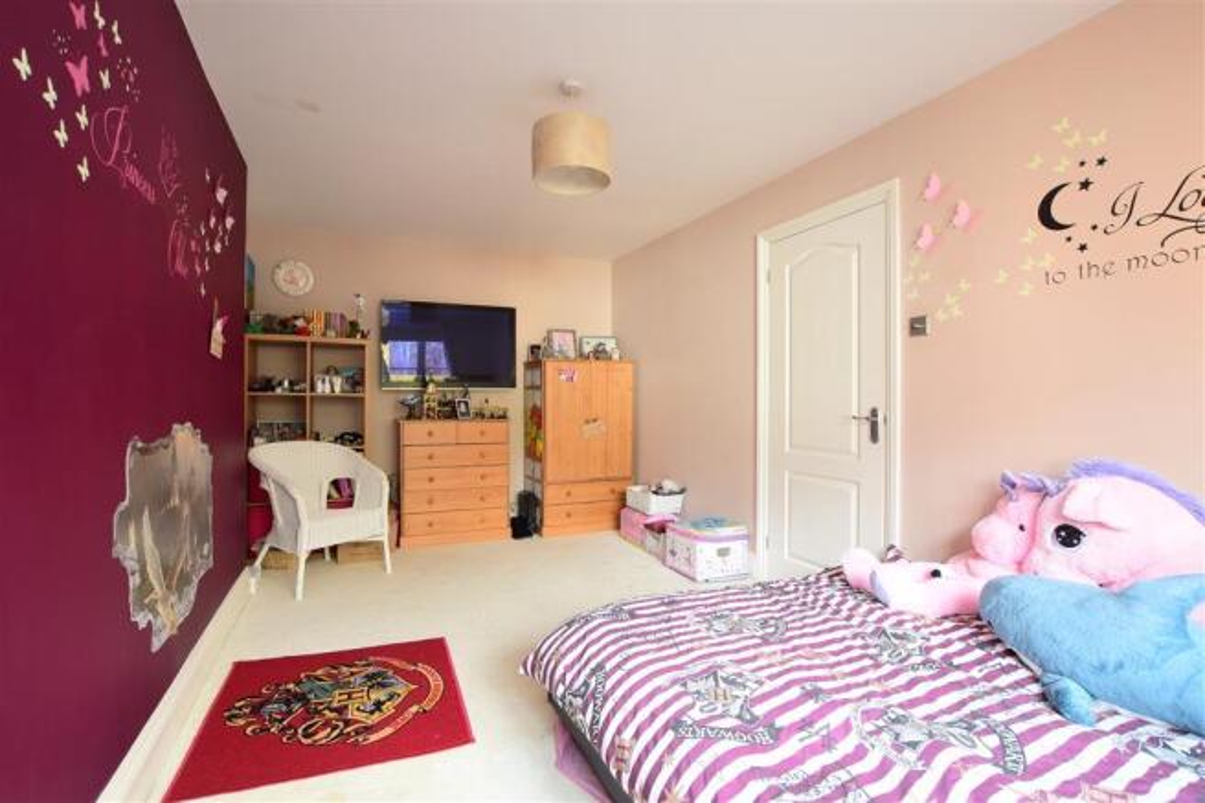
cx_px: 602
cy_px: 402
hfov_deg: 100.4
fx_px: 502
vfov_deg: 77.3
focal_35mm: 15
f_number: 8
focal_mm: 10
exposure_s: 1/6
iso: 400
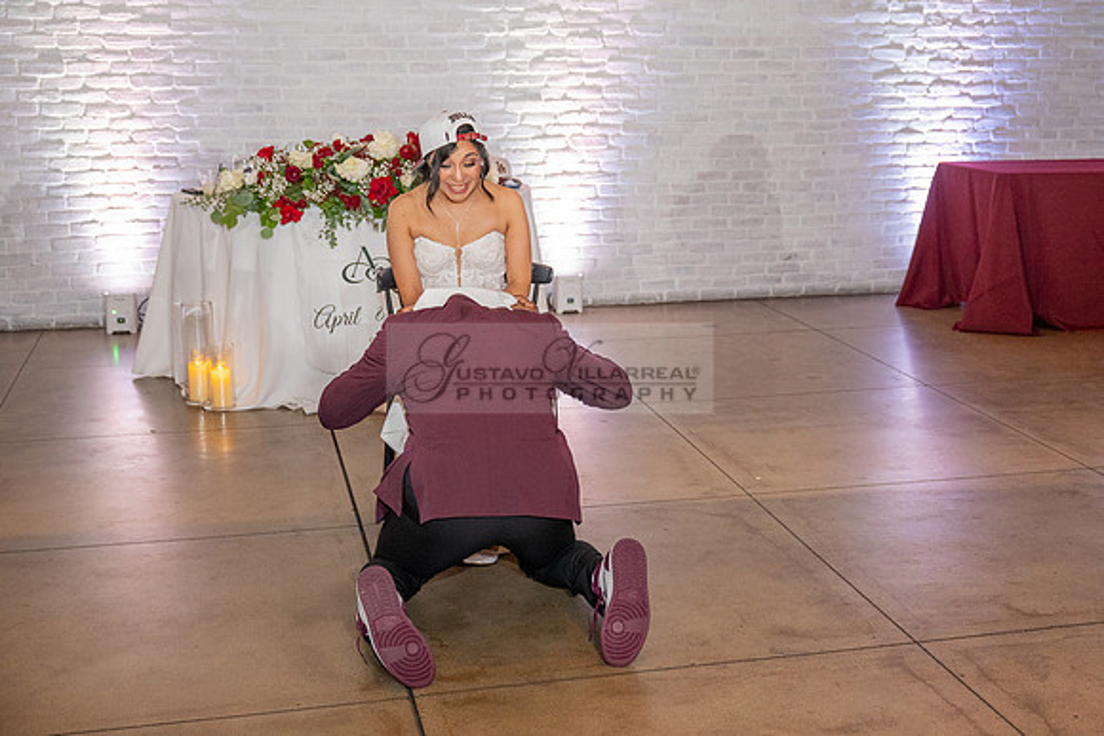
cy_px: 328
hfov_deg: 41.4
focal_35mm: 48
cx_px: 611
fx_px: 1461
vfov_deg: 28.3
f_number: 3.5
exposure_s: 1/200
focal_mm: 43
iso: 2000
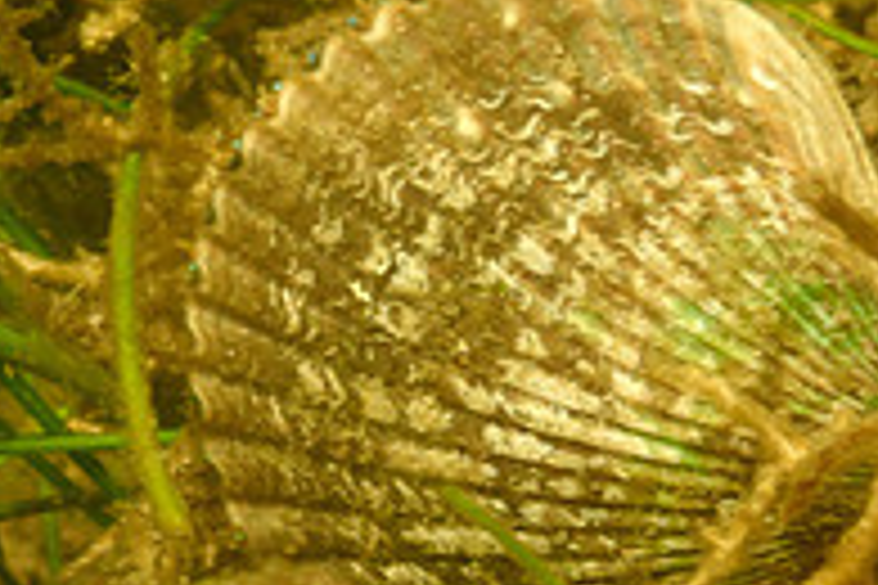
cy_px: 274
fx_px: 5146
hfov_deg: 9.8
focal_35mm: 211
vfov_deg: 6.5
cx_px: 358
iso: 200
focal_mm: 15.66
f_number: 4.5
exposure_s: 1/160
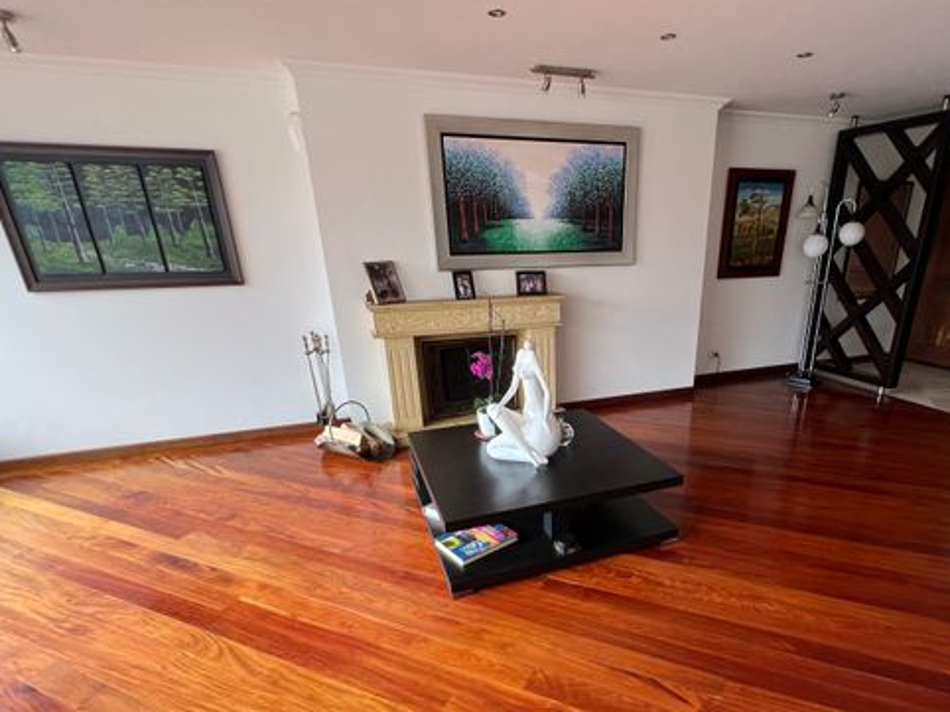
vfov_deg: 70.3
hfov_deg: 86.9
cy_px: 450
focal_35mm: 18
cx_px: 561
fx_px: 494
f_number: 1.8
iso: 80
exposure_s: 1/99
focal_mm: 1.57
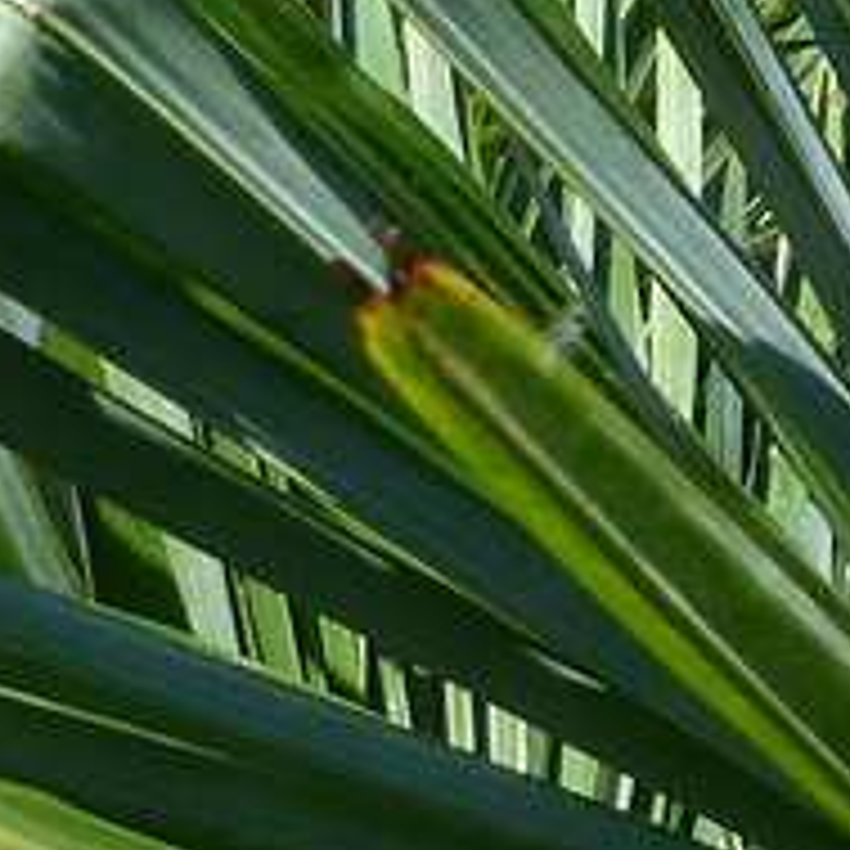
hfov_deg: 8.6
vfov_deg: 9.3
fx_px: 5195
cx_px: 1965
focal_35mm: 187
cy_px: -18
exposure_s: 1/500
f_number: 4
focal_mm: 4.5
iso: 100
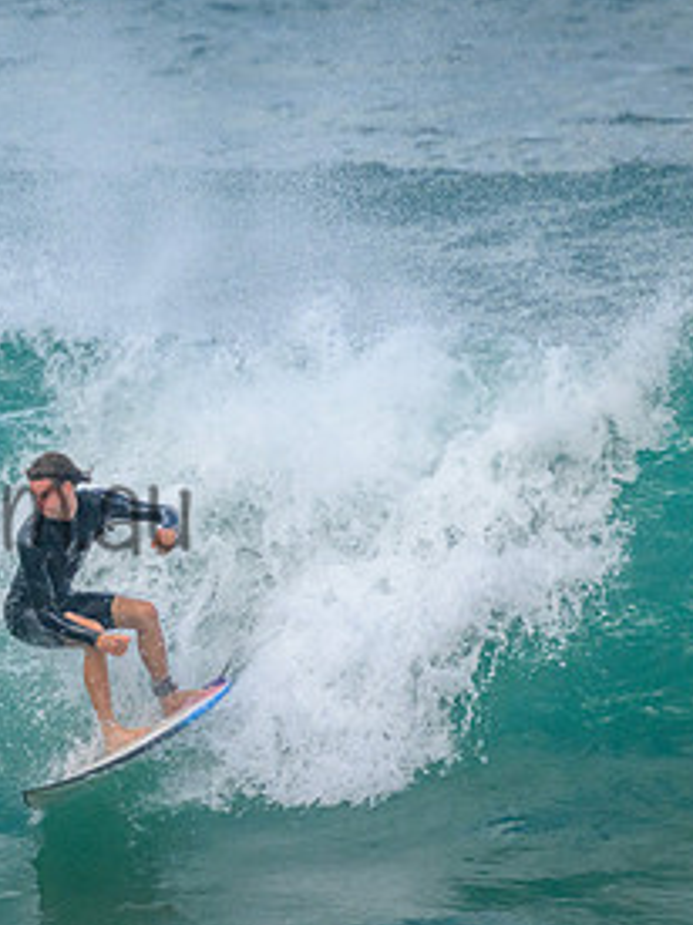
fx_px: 43410
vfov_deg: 1.2
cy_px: 473
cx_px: -165
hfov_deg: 0.9
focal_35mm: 1625
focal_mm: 800
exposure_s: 1/2000
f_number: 11
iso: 1400
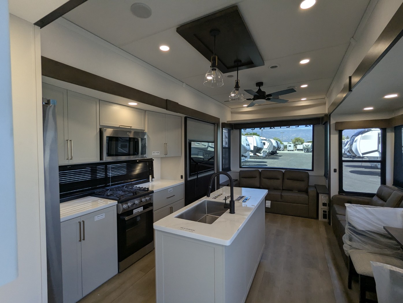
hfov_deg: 94.4
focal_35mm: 16
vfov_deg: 78.2
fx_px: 187
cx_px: 202
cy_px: 152
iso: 137
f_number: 2.2
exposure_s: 1/225
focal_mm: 2.35
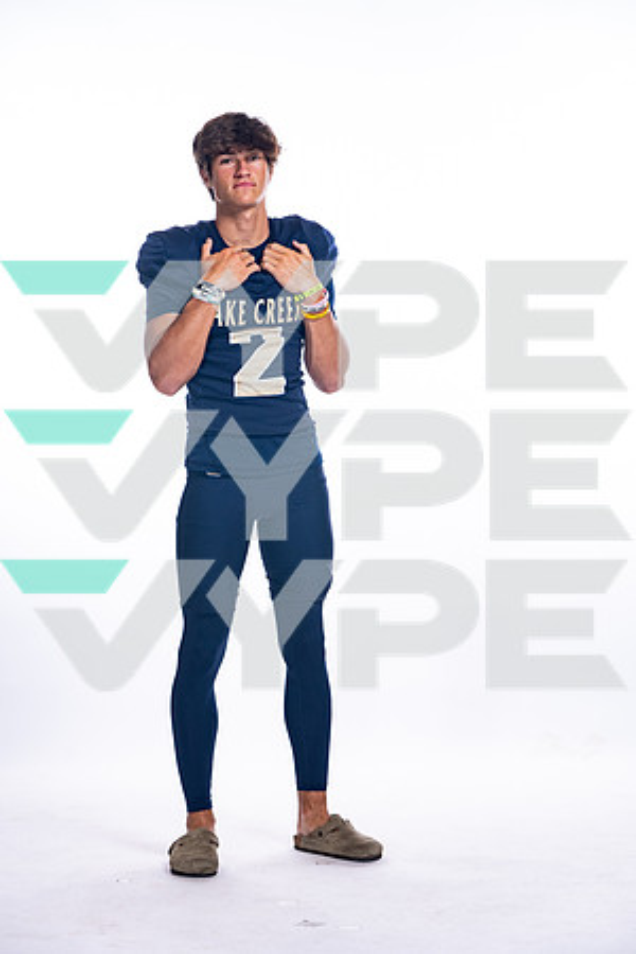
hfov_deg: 13.7
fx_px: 2650
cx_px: 318
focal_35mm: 100
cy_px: 477
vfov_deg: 20.4
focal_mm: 100
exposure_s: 1/250
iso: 400
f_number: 6.3
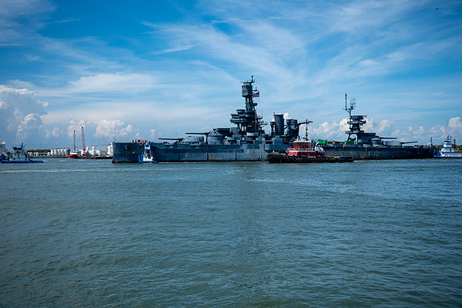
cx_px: 231
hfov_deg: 49.5
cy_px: 154
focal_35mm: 39
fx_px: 501
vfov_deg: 34.2
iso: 160
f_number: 4
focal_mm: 26
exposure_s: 1/2000
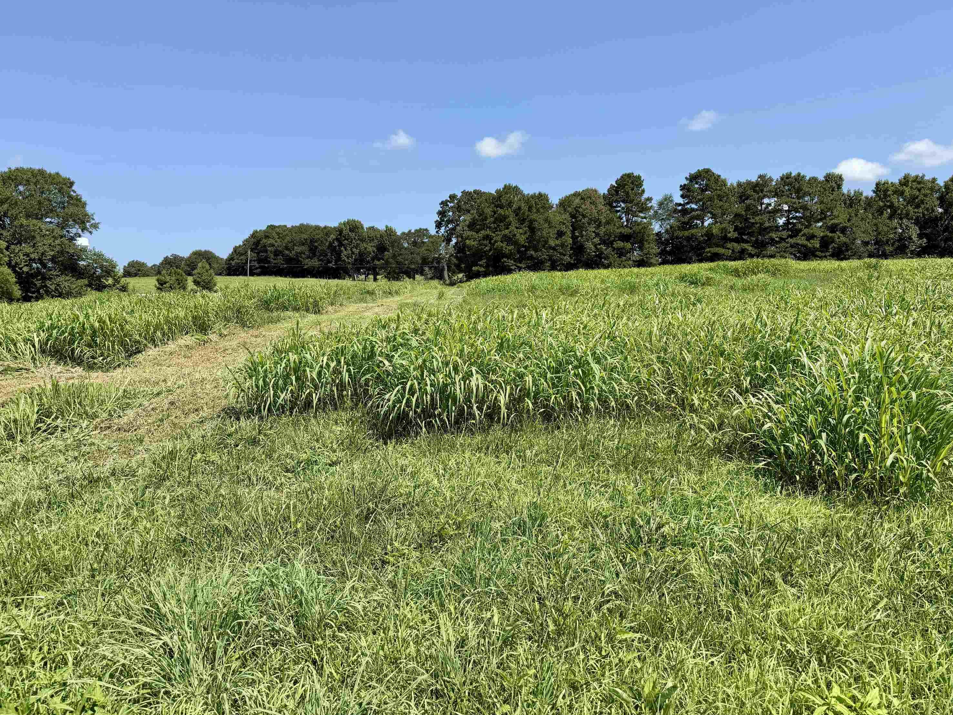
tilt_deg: -6.6
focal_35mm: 25
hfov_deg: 69.4
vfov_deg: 54.9
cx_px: 470
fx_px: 688
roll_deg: +0.9
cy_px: 367
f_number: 1.78
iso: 80
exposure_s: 1/3953
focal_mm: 6.76
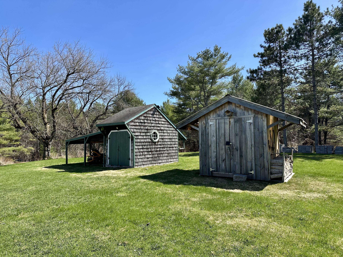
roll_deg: +0.4
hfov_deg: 71.6
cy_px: 128
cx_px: 172
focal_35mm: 24
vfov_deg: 56.8
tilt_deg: +2.8
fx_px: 238
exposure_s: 1/2469
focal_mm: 6.86
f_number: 1.78
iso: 80
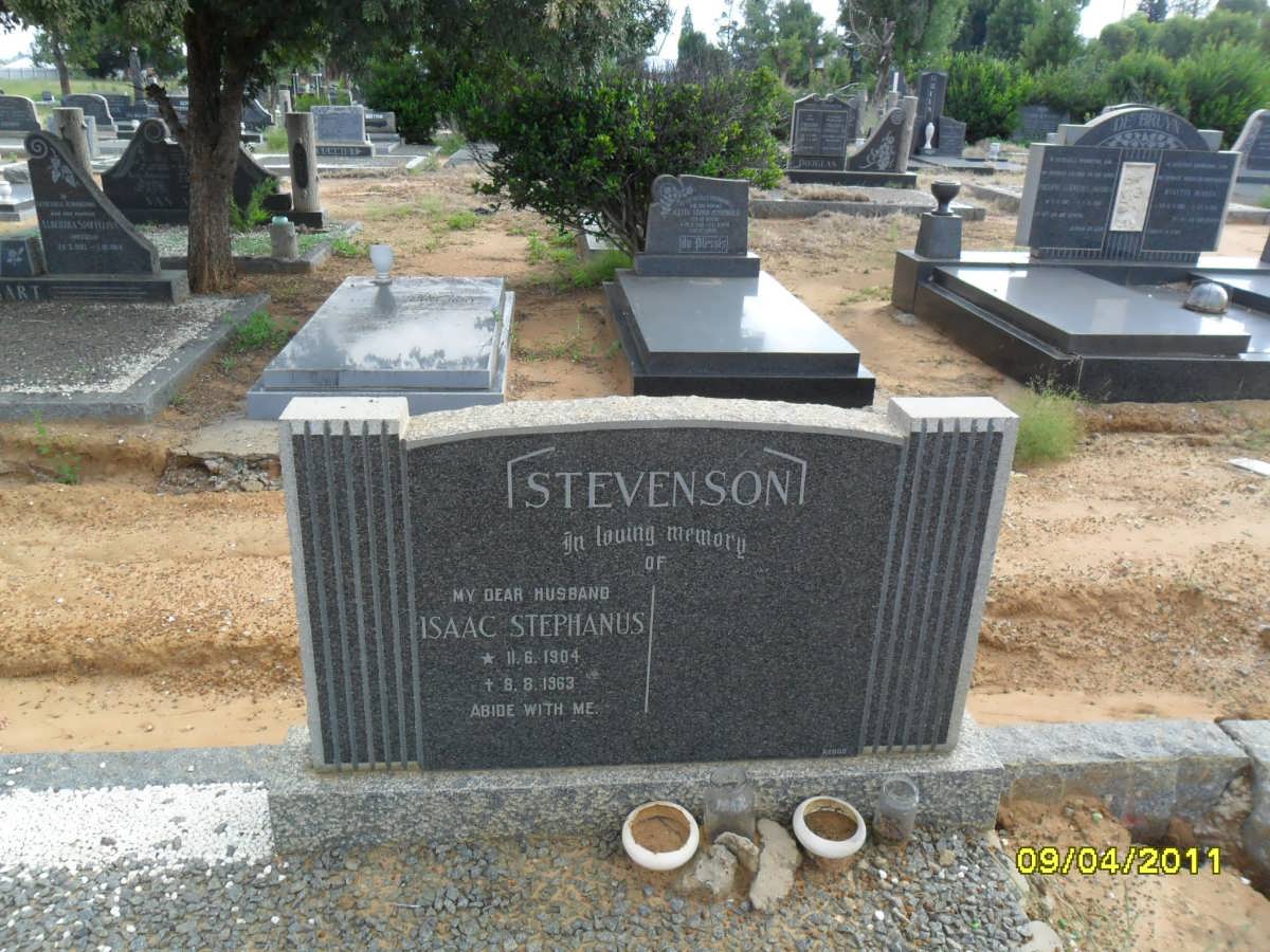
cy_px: 476
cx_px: 635
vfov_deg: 51.4
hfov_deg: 65.3
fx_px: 991
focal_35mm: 27
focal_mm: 4.9
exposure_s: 1/250
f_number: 3.5
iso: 100
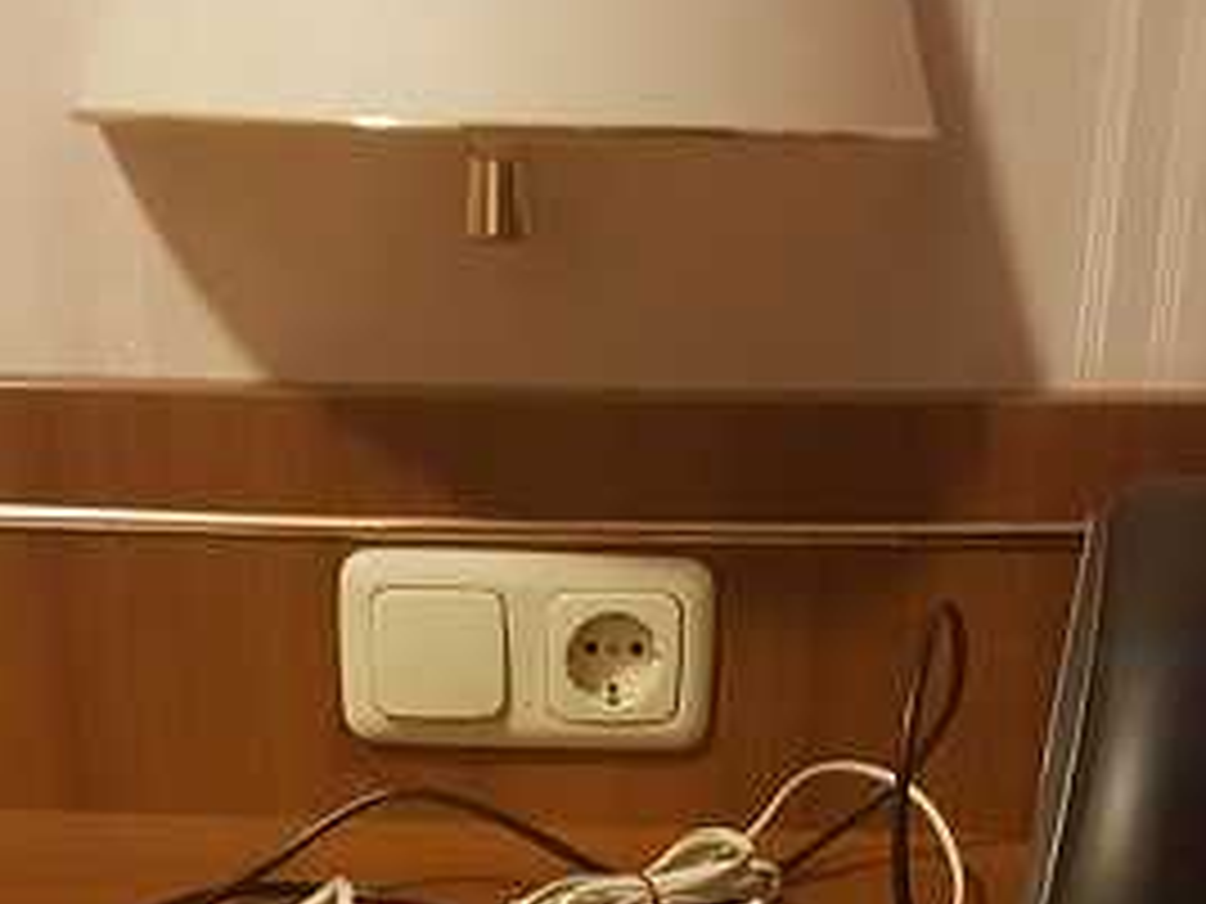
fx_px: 1916
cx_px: 619
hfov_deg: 34.9
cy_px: 904
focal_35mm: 55
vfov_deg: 25.3
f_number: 1.7
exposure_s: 1/10
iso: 250
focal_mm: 4.2
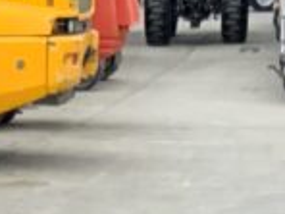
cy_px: 731
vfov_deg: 6.5
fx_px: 1647
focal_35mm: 200
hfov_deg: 9.8
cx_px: -39
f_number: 1.8
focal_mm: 3
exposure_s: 1/346
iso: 16
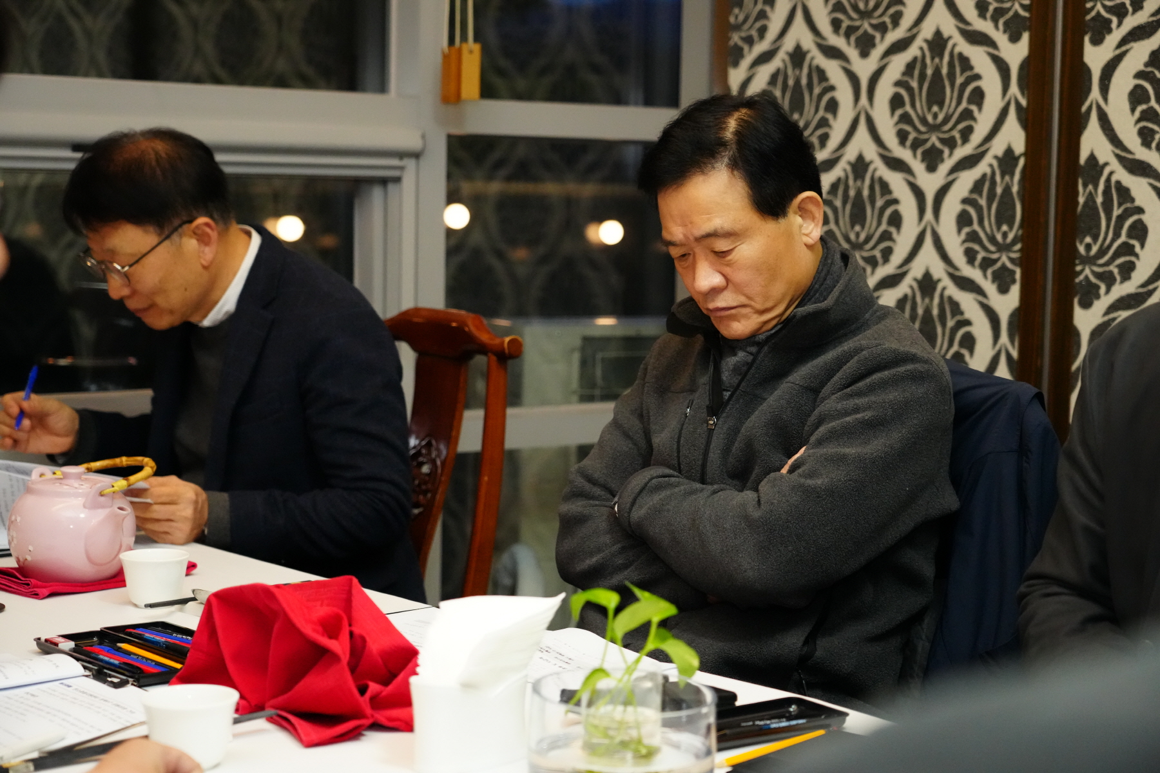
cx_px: 580
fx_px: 1965
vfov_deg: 22.3
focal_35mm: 61
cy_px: 386
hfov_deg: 32.9
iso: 8000
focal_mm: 61
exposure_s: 1/125
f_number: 4
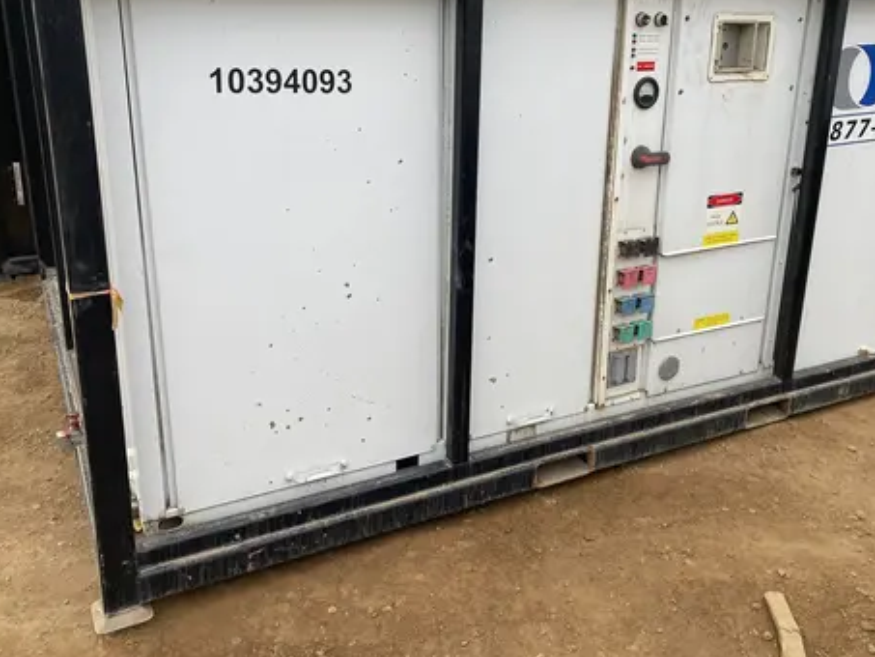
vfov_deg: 41.7
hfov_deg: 53.9
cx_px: 481
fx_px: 860
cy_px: 271
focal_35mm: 34
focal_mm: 3.99
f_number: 1.8
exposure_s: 1/340
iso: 20
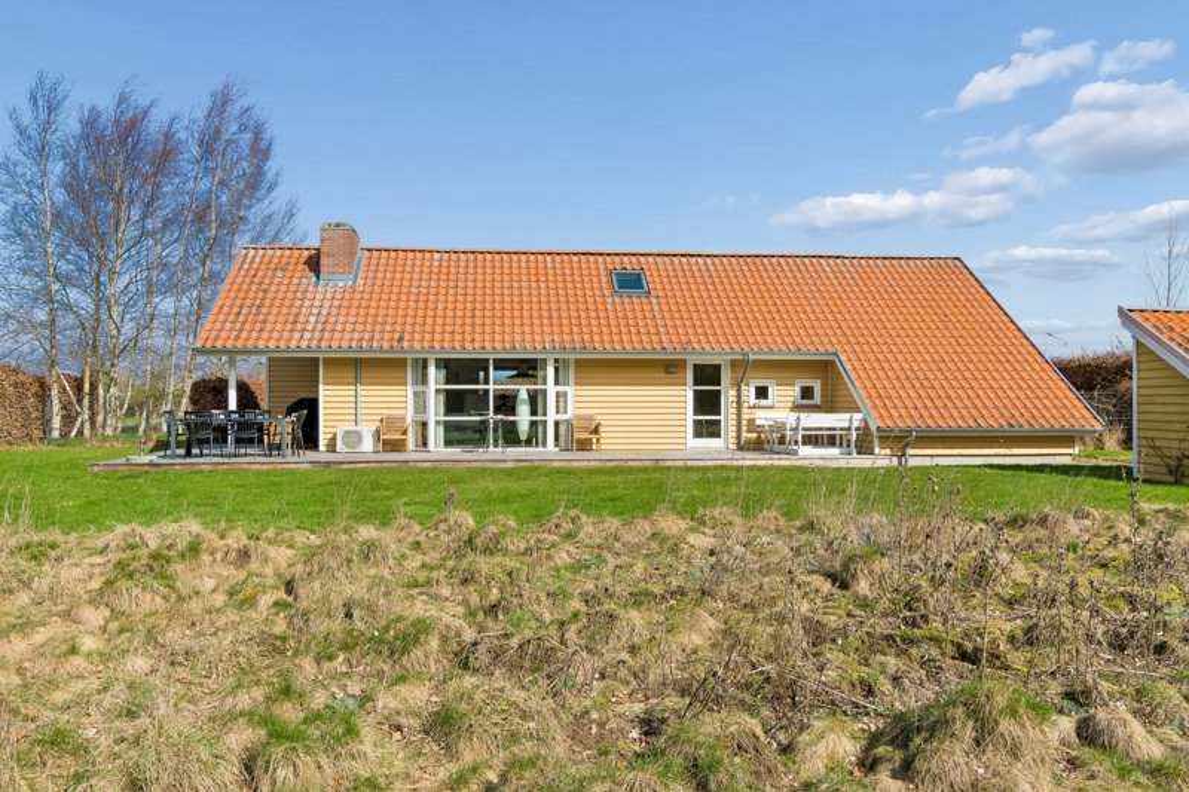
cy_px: 396
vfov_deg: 47.9
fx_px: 892
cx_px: 594
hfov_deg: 67.4
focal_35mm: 27
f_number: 8
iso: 400
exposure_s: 1/2000
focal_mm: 18
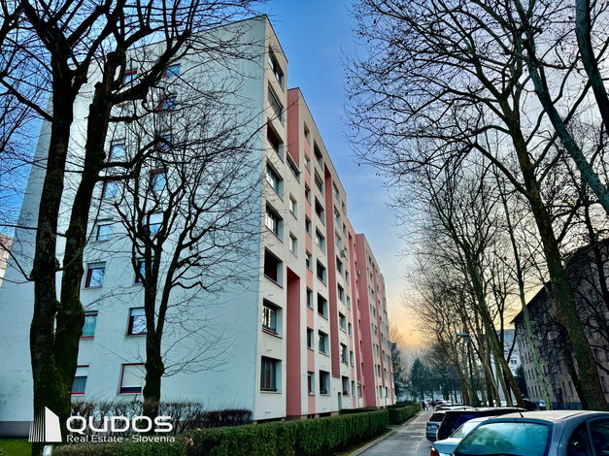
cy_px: 228
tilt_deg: +21.8
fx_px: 422
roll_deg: +0.9
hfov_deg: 71.6
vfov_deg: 56.8
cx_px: 304
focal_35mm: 24
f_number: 1.78
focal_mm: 6.76
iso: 80
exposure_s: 1/1172
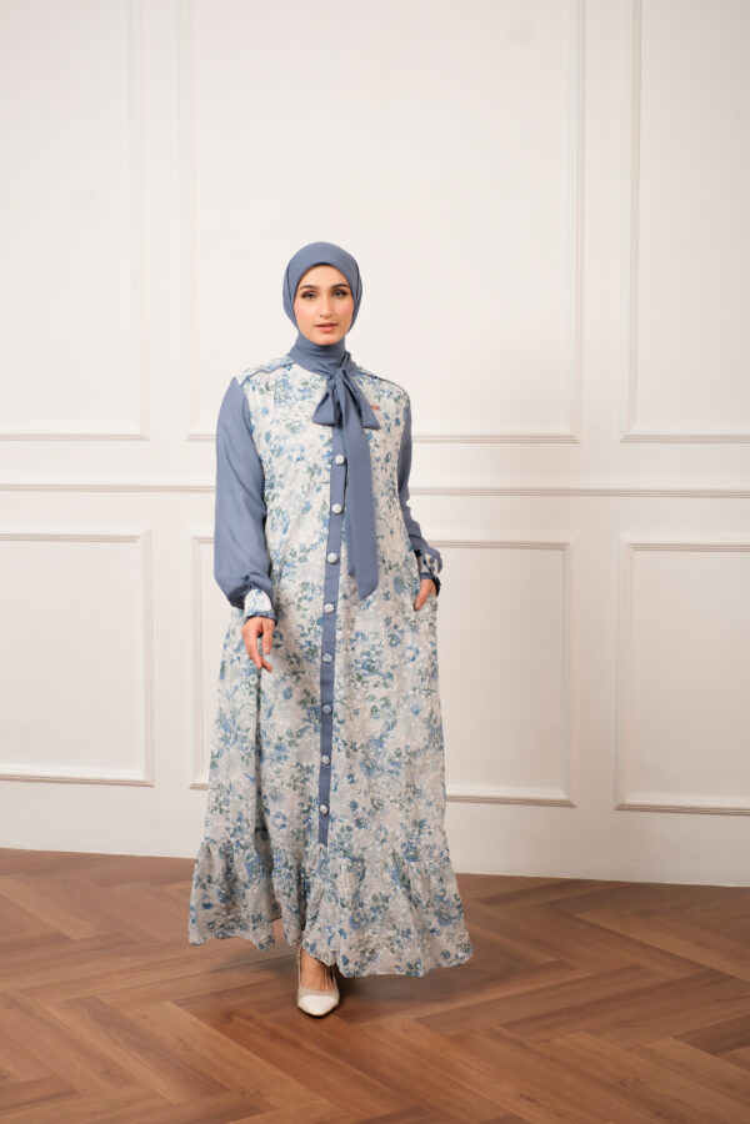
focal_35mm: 53
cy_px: 562
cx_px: 375
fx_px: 1656
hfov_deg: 25.5
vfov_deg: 37.5
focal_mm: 35
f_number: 7.1
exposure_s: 1/200
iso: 250
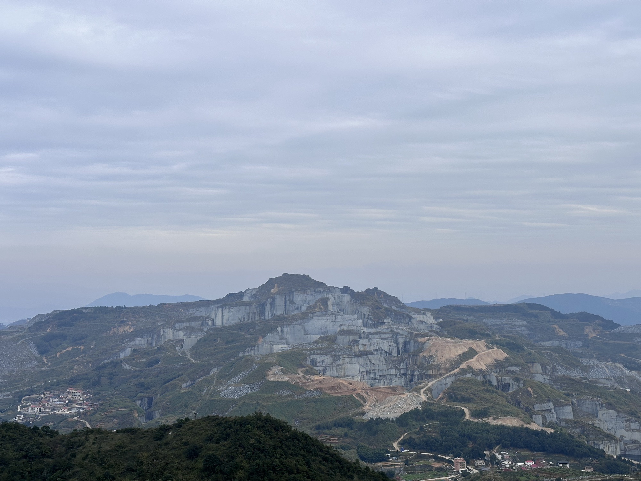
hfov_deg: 39.7
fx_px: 889
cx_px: 320
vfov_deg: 30.3
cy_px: 240
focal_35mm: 48
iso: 64
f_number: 1.78
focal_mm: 6.86
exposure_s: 1/3257
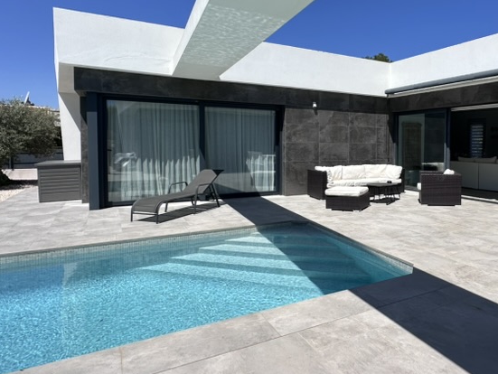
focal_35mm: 26
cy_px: 159
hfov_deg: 64.3
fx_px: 374
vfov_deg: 52.9
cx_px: 356
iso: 50
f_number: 2.2
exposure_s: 1/3401
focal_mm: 2.22
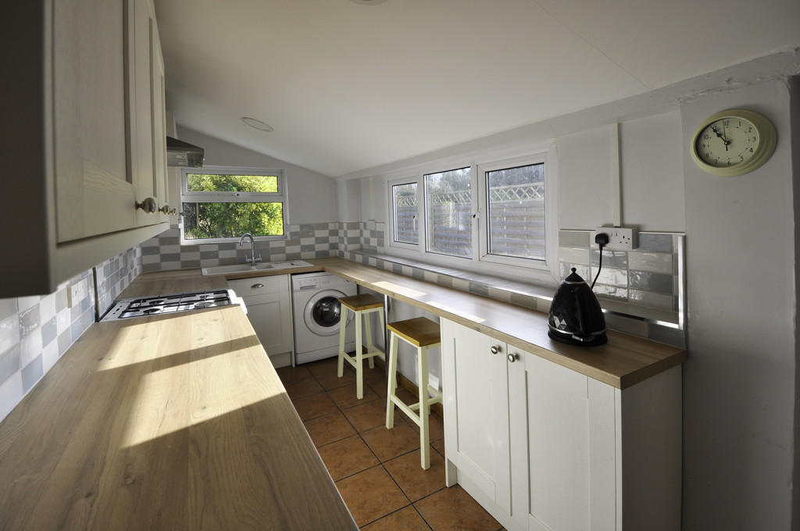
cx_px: 400
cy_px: 266
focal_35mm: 15
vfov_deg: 77.2
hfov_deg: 100.5
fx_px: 333
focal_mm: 10
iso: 200
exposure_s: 1/160
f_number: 6.3
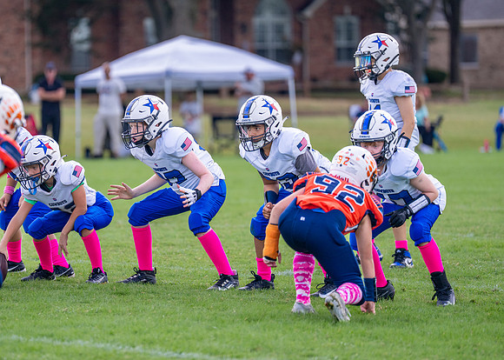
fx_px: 3775
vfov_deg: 5.5
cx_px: 182
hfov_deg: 7.6
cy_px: 176
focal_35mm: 264
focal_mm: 200
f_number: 2.8
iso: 400
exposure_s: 1/2500
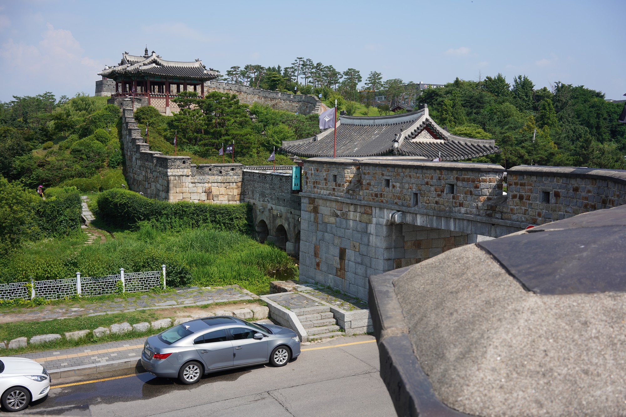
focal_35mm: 35
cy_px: 208
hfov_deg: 54.4
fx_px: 609
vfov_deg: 37.9
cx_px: 313
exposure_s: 1/125
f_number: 11
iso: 100
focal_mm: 35
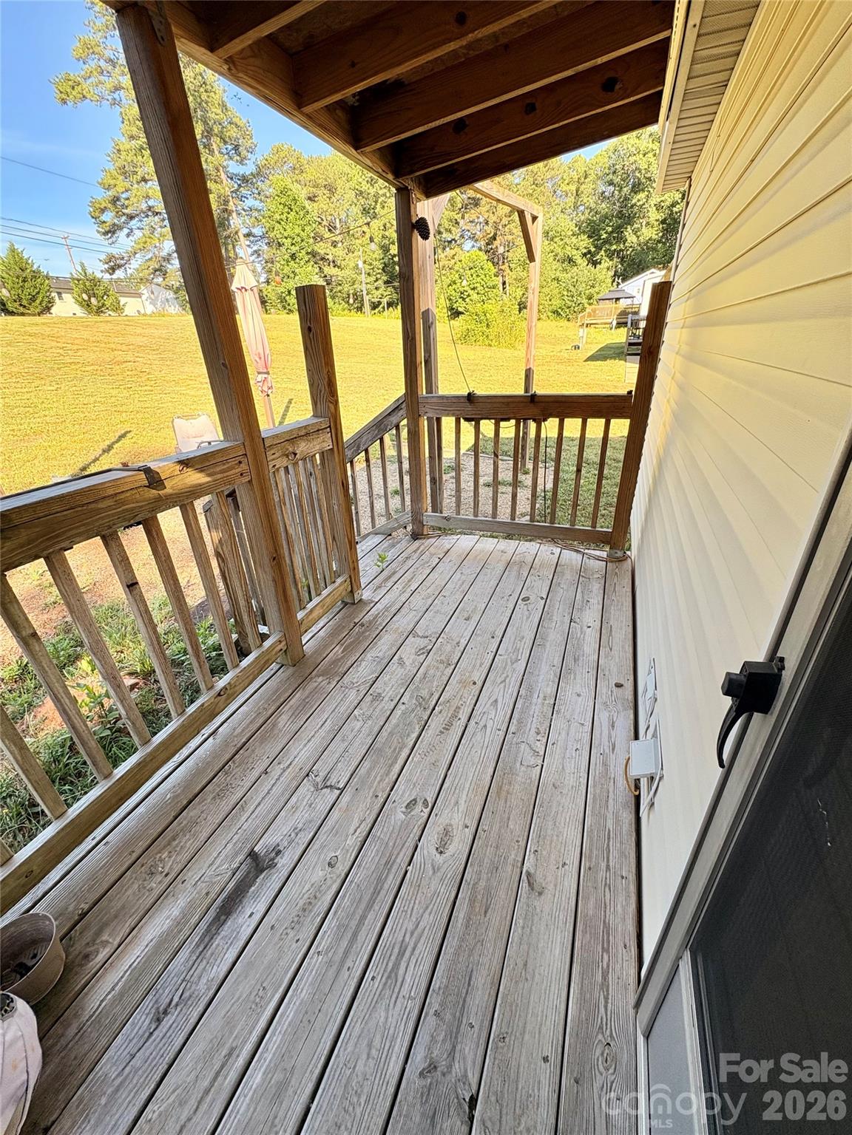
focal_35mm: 14
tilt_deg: -26.7
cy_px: 568
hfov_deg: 85.7
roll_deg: +2.2
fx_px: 459
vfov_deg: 102.1
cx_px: 426
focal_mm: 2.22
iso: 64
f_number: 2.2
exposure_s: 1/214
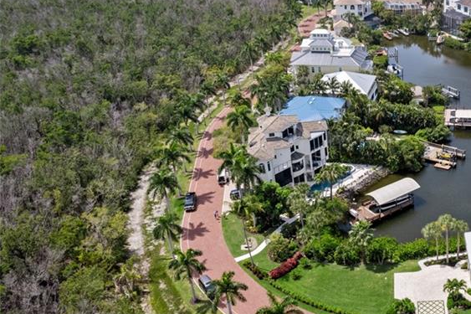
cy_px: 134
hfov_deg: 44.0
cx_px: 427
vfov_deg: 33.3
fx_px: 523
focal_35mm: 40
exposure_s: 1/2500
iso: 120
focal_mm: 8.38
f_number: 2.8
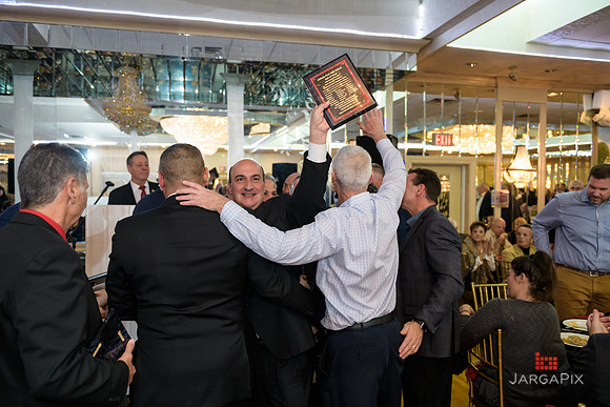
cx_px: 305
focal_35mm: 28
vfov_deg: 46.4
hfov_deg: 65.5
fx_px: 475
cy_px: 204
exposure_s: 1/125
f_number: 3.2
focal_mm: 28
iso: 1000
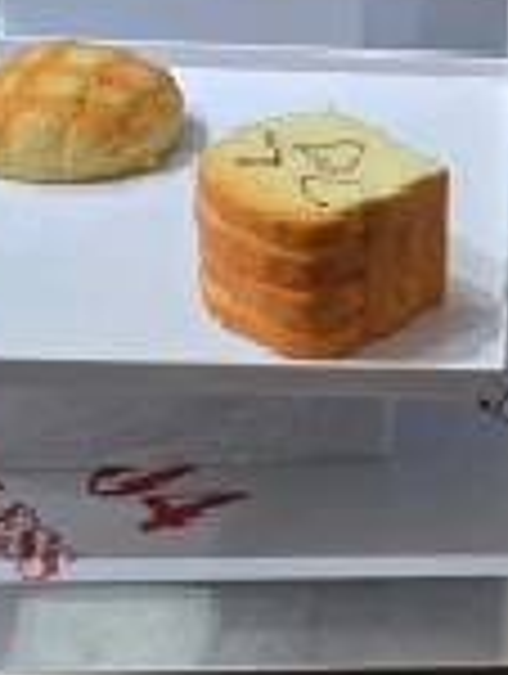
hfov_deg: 15.1
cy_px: -14
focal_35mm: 92
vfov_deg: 20.5
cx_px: 728
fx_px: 1795
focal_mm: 6.3
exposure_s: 1/101
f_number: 1.7
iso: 80
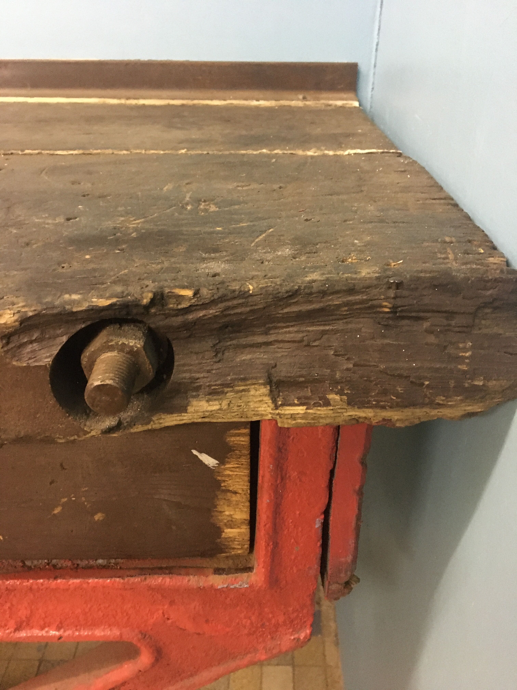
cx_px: 258
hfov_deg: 48.2
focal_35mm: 29
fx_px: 577
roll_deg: +2.3
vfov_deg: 61.7
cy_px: 345
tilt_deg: -29.5
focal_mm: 4.15
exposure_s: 1/17
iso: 320
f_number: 2.2
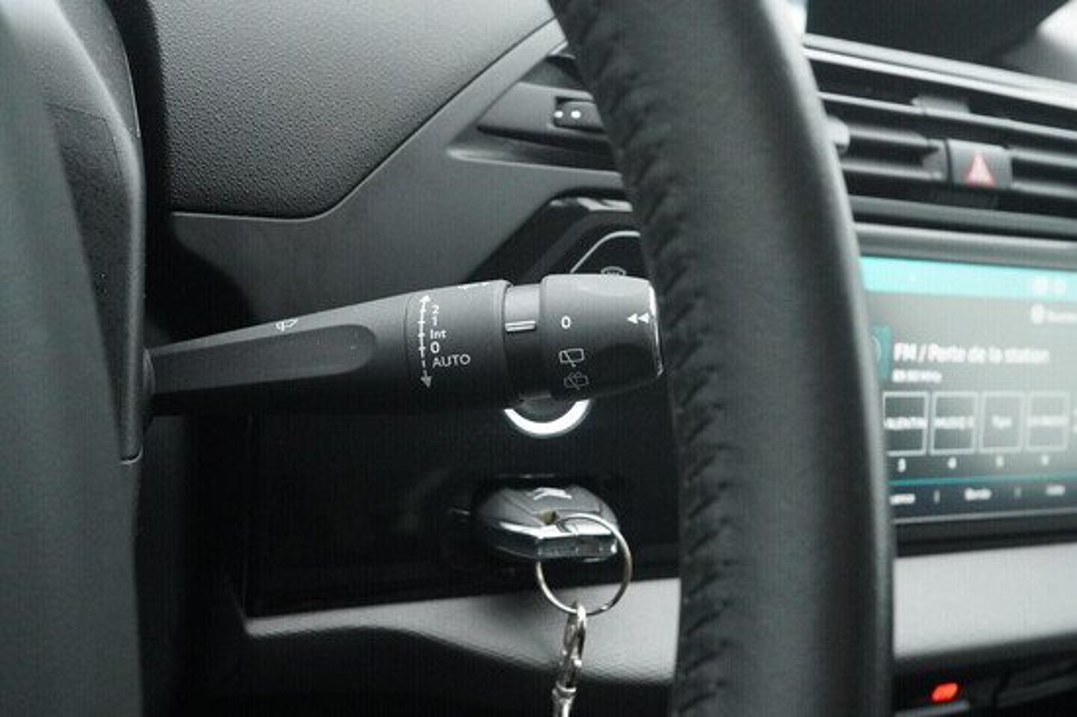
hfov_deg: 53.2
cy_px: 358
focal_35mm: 36
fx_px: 1076
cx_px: 538
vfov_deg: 36.8
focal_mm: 24
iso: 6400
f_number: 6.3
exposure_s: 1/250
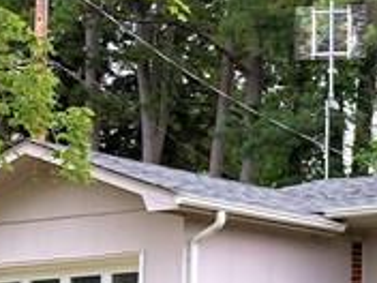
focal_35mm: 163
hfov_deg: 10.6
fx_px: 1775
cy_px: 300
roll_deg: +0.3
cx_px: 859
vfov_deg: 9.0
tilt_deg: +7.8
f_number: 1.8
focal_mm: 3.99
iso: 20
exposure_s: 1/201
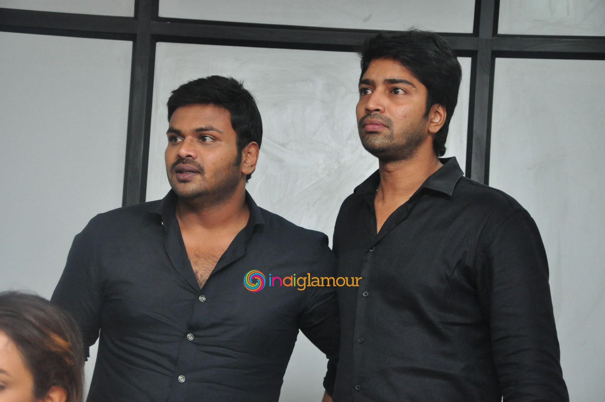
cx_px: 302
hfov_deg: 21.9
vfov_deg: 14.7
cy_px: 201
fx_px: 1561
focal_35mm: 93
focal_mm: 62
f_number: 6.3
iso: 1600
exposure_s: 1/125
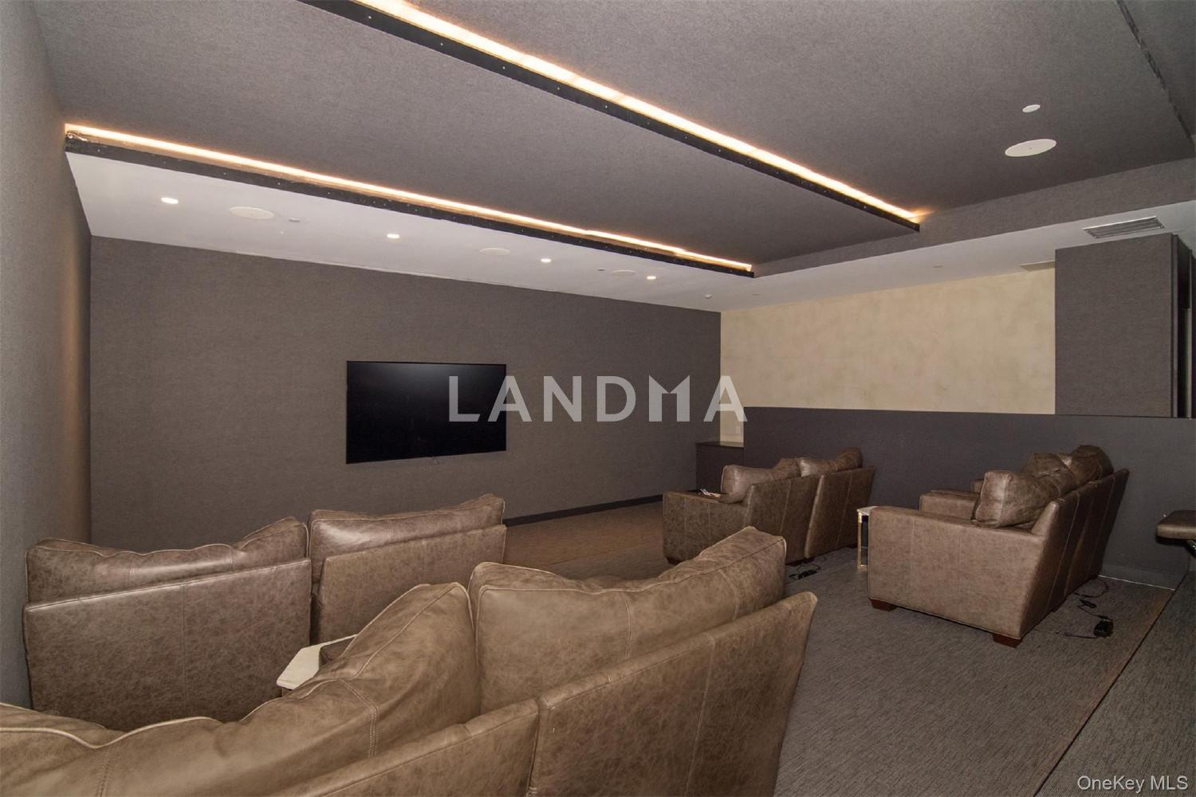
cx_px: 598
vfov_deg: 72.1
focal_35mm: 16
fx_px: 548
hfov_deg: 95.0
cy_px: 398
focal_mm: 11
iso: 1000
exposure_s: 1/100
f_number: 6.3
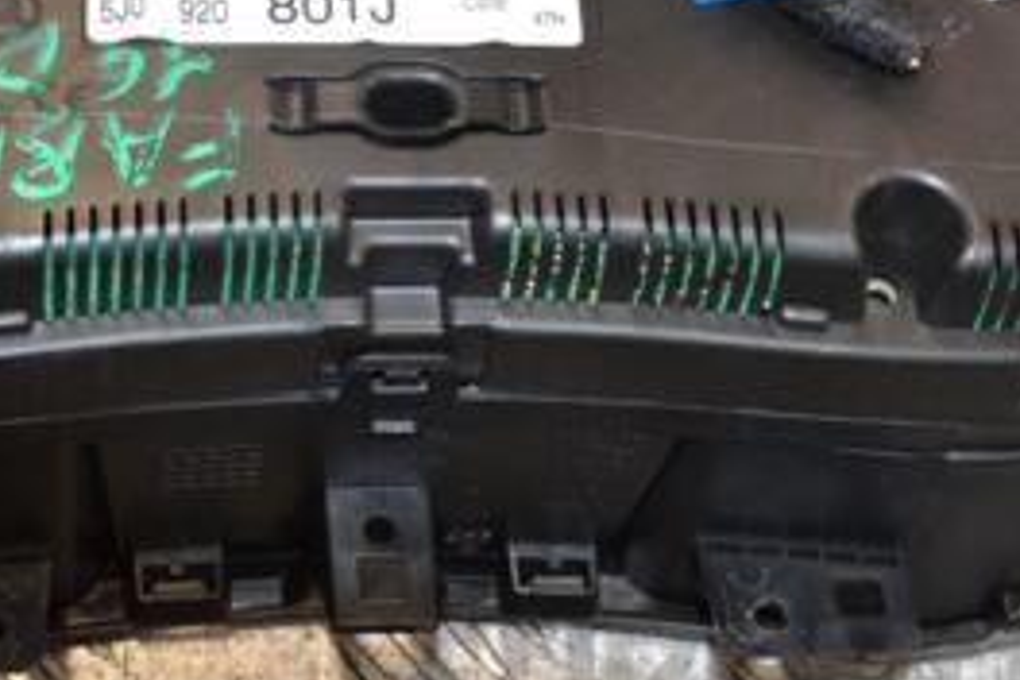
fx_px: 3088
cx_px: 340
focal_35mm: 109
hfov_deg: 18.7
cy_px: 166
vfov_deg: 12.5
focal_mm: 32
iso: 800
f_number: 8
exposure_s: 1/200
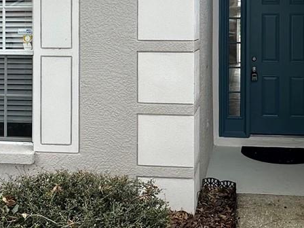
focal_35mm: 50
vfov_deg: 28.1
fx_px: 439
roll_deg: -0.4
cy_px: 27
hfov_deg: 37.9
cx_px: 197
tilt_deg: +1.2
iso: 40
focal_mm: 2.22
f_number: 2.2
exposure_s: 1/331
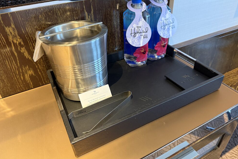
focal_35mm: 26
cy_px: 72
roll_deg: +2.2
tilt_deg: -34.7
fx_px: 172
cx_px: 119
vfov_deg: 49.5
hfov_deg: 69.4
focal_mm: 6.76
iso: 500
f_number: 1.78
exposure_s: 1/60
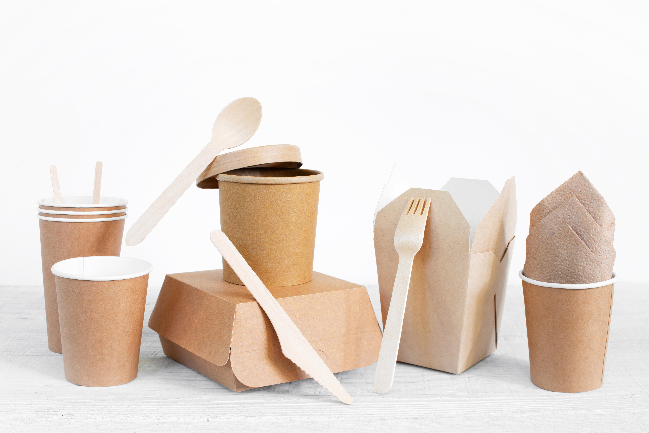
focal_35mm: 50
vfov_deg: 27.0
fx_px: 902
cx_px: 324
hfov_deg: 39.6
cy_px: 216
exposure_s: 1/1.67
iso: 50
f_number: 14
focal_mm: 50
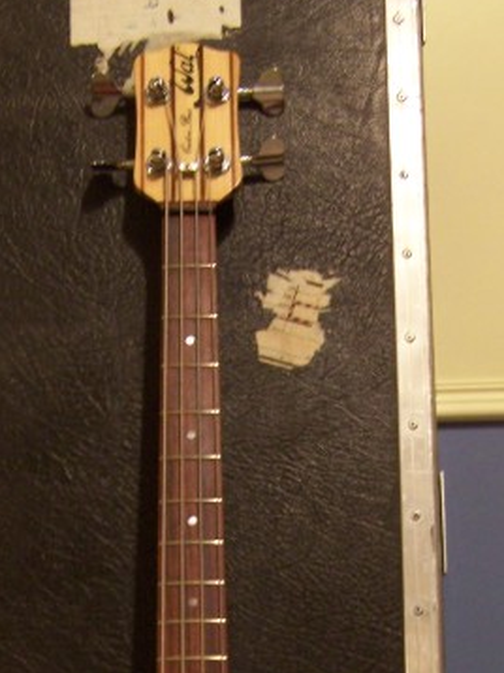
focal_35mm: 85
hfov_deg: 17.3
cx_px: 260
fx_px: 1652
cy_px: 726
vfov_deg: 21.9
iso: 160
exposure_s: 1/8
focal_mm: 6.3
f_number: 2.8
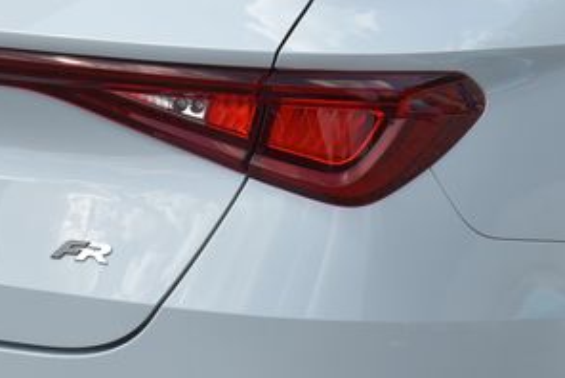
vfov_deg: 8.7
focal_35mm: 159
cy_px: 149
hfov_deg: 12.9
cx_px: 202
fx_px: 2498
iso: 500
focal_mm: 46
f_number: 10
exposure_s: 1/400
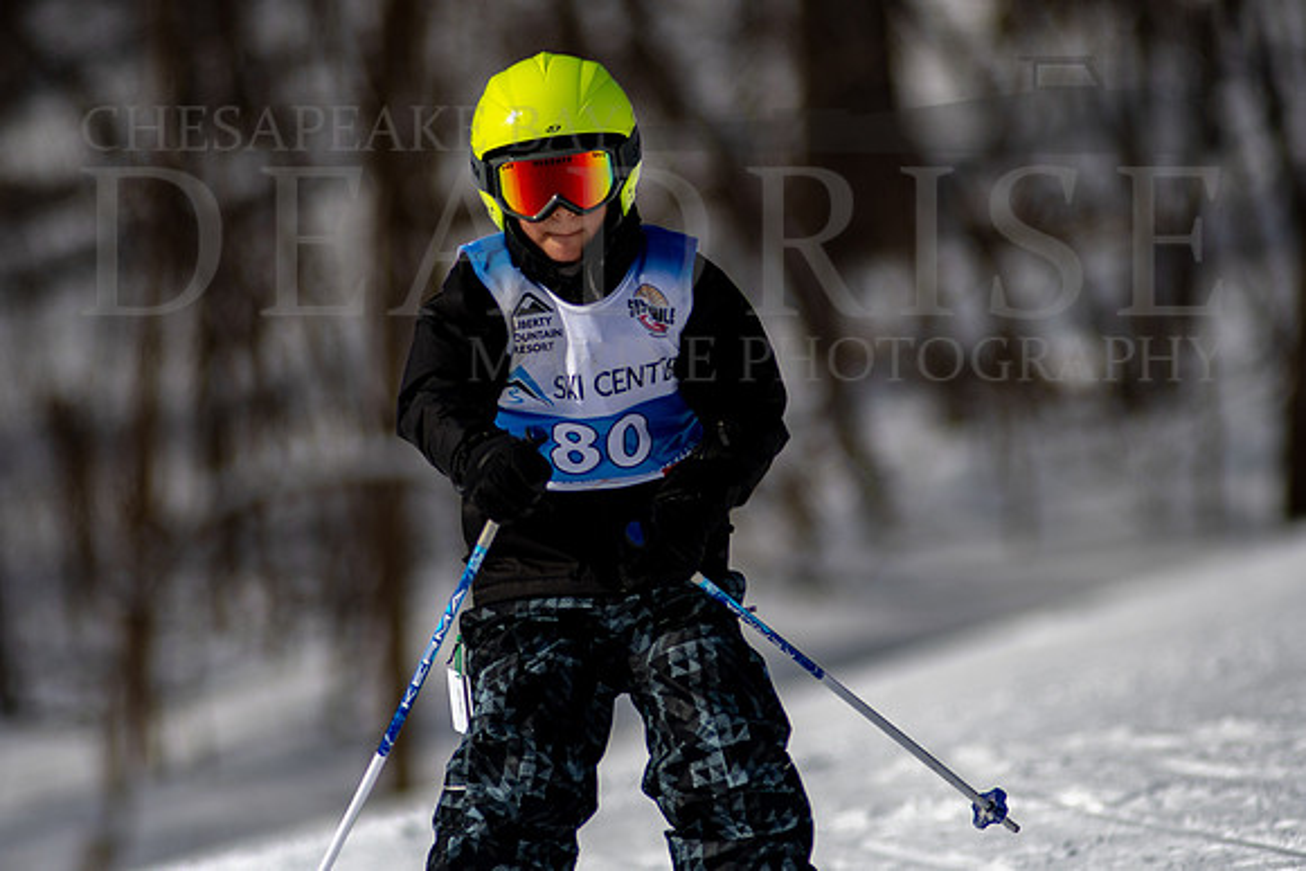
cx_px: 653
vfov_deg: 3.1
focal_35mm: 450
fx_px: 16328
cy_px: 436
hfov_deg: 4.6
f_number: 2.8
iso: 100
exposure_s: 1/8000
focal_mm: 300
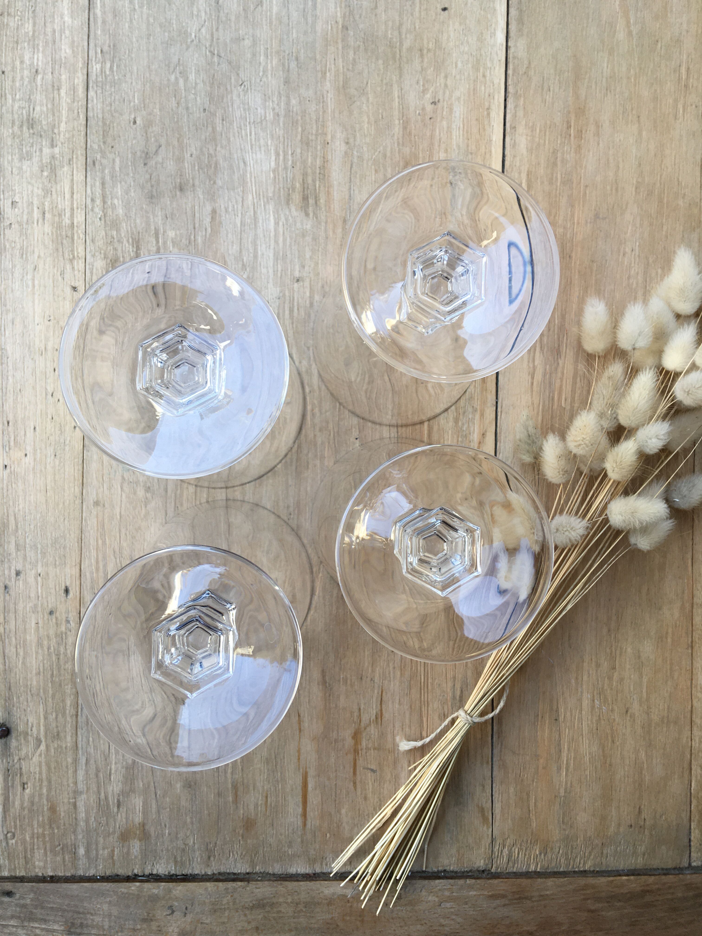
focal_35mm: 29
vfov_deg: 61.7
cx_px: 351
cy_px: 468
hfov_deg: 48.2
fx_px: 784
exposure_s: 1/100
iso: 25
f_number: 2.2
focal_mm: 4.15
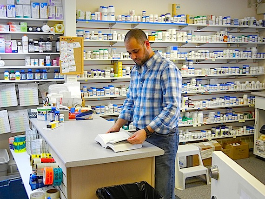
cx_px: 132
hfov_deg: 42.1
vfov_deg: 32.2
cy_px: 100
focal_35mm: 45
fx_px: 345
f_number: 3.8
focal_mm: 8.1
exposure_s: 1/30
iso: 400
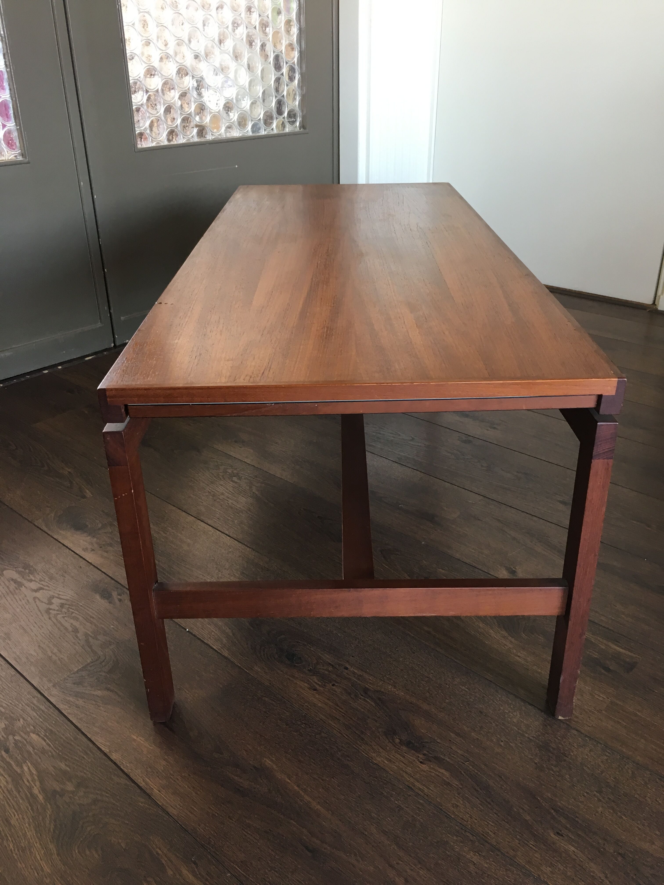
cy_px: 442
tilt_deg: -26.6
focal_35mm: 29
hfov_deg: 48.2
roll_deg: +0.1
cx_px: 332
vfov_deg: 61.7
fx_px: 742
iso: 80
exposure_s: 1/33
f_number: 2.2
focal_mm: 4.15
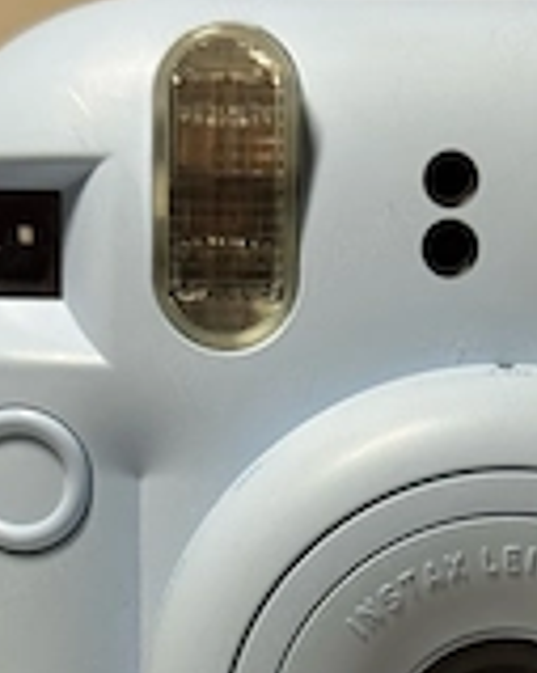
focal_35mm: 118
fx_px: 2346
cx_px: 381
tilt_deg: -12.3
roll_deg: -1.3
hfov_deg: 13.0
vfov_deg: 16.0
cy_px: 669
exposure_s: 1/121
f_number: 1.78
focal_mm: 6.76
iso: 80
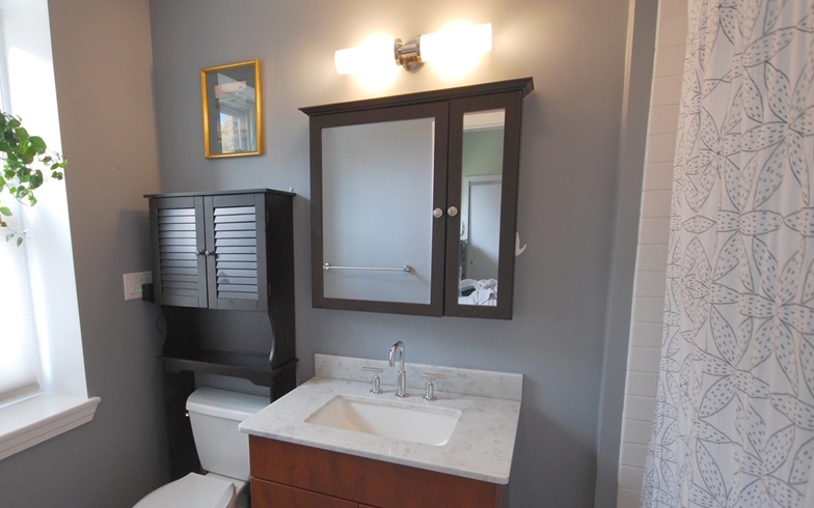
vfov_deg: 59.3
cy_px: 299
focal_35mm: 20
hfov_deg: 84.2
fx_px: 444
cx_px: 333
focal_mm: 10
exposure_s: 1/30
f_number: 4
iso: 280
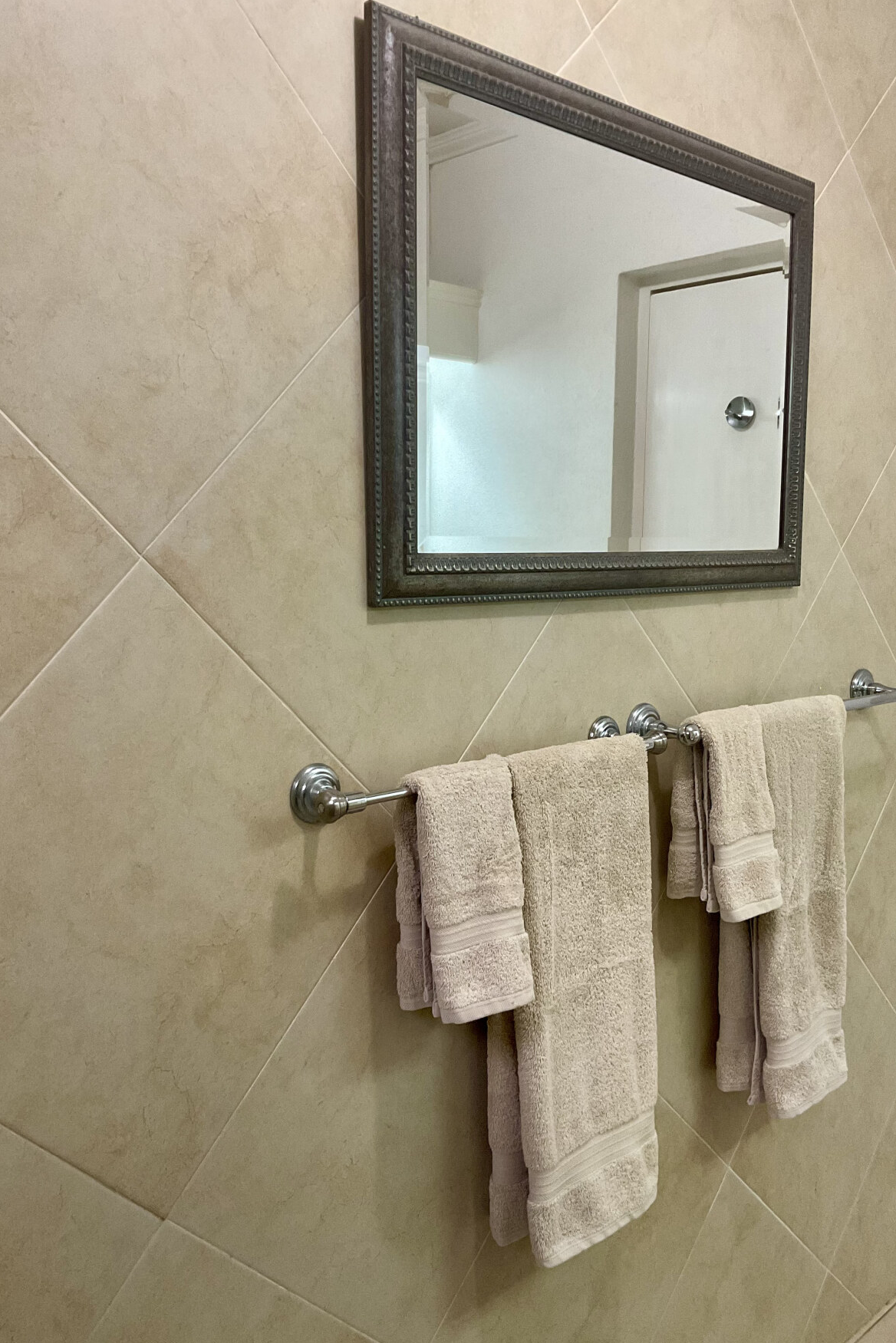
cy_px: 674
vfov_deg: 60.3
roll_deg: +0.7
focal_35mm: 31
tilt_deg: -5.6
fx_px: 1157
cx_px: 467
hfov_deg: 42.3
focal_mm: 3
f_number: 1.8
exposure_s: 1/50
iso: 125
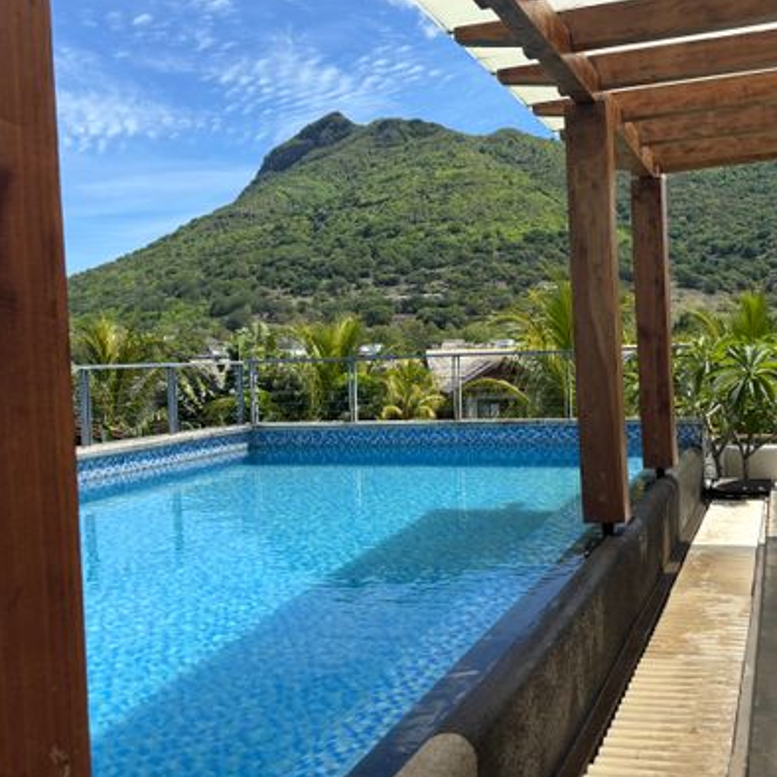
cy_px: 377
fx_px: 889
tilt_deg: -2.0
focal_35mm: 35
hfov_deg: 46.4
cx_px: 521
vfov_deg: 47.2
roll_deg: +2.6
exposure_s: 1/3106
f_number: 1.6
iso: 50
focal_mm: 5.96
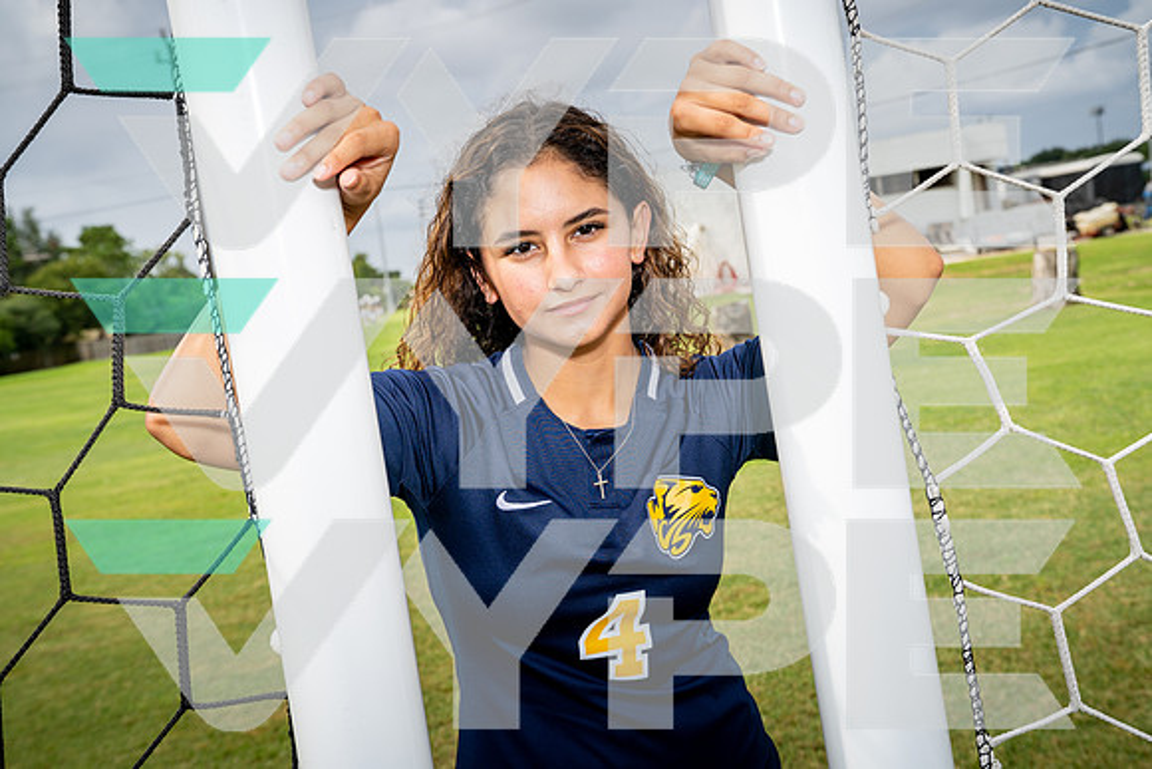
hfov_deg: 44.5
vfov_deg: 30.5
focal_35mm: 44
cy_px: 384
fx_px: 1408
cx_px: 576
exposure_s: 1/250
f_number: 6.3
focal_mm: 44
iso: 100
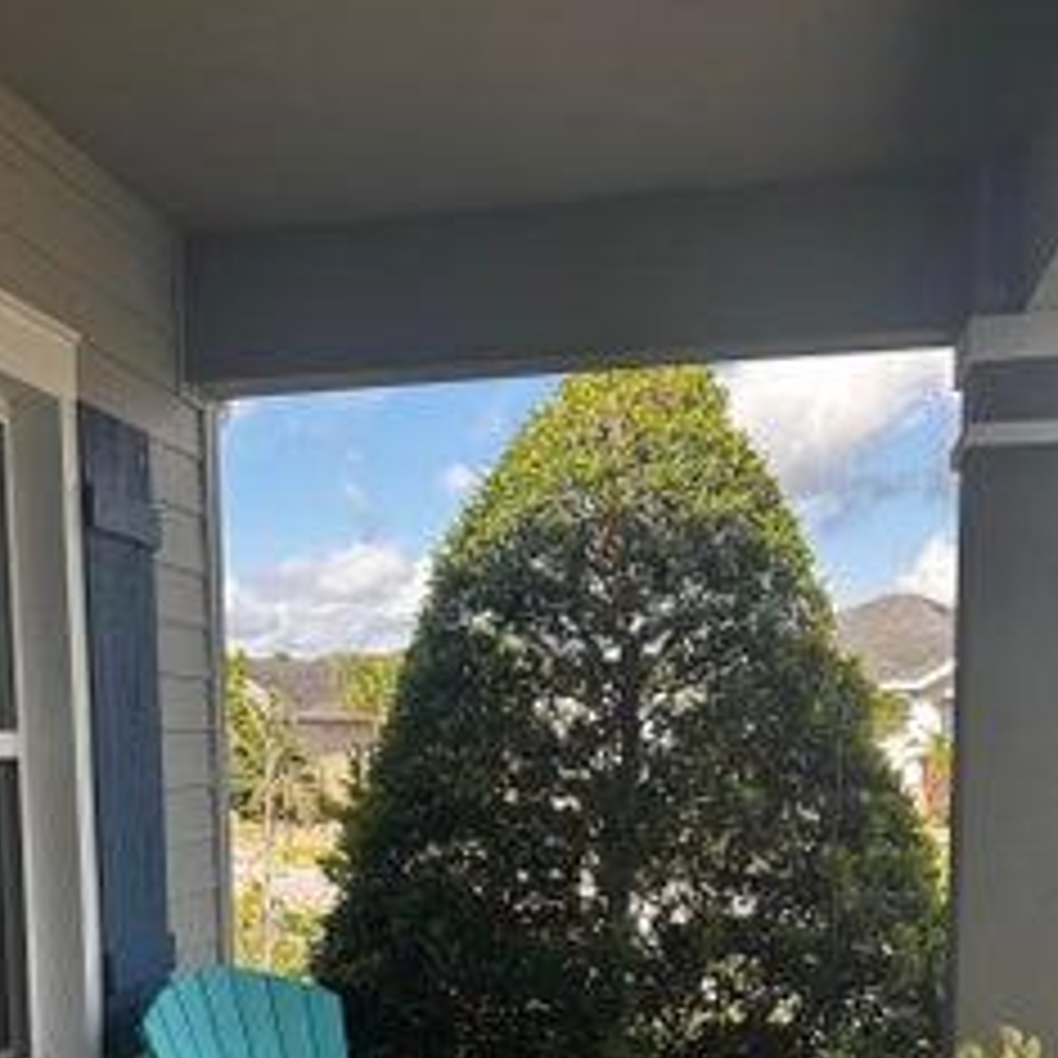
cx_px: 437
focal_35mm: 47
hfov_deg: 36.0
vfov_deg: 34.3
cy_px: 923
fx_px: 1625
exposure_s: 1/714
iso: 50
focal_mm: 5.7
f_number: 1.5
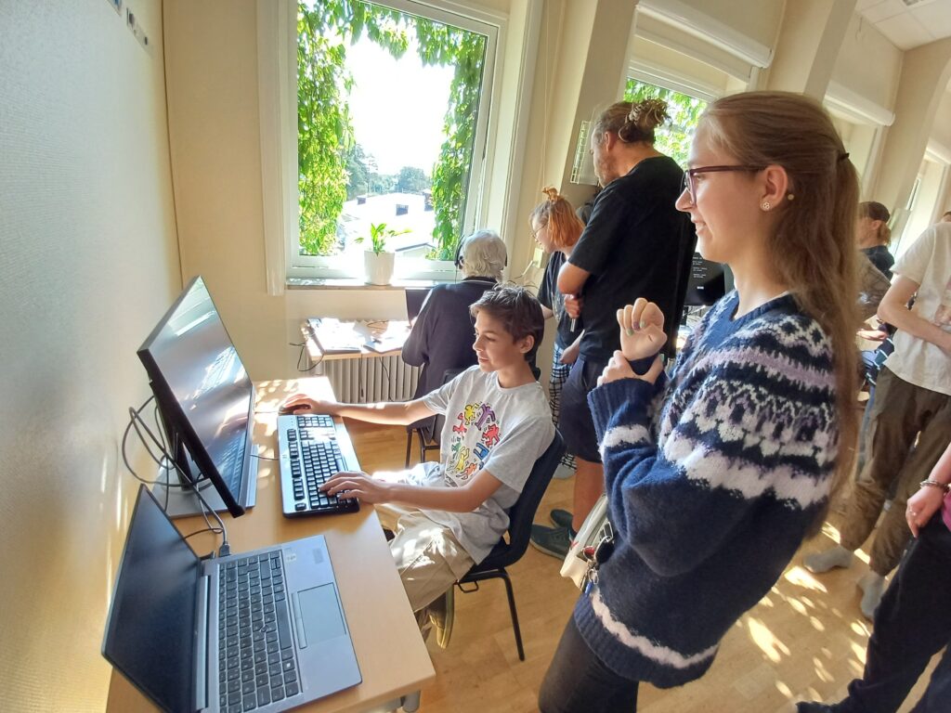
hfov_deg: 94.5
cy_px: 356
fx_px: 440
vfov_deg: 78.1
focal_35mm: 16
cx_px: 476
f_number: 2.2
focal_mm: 1.64
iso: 160
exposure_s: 1/50
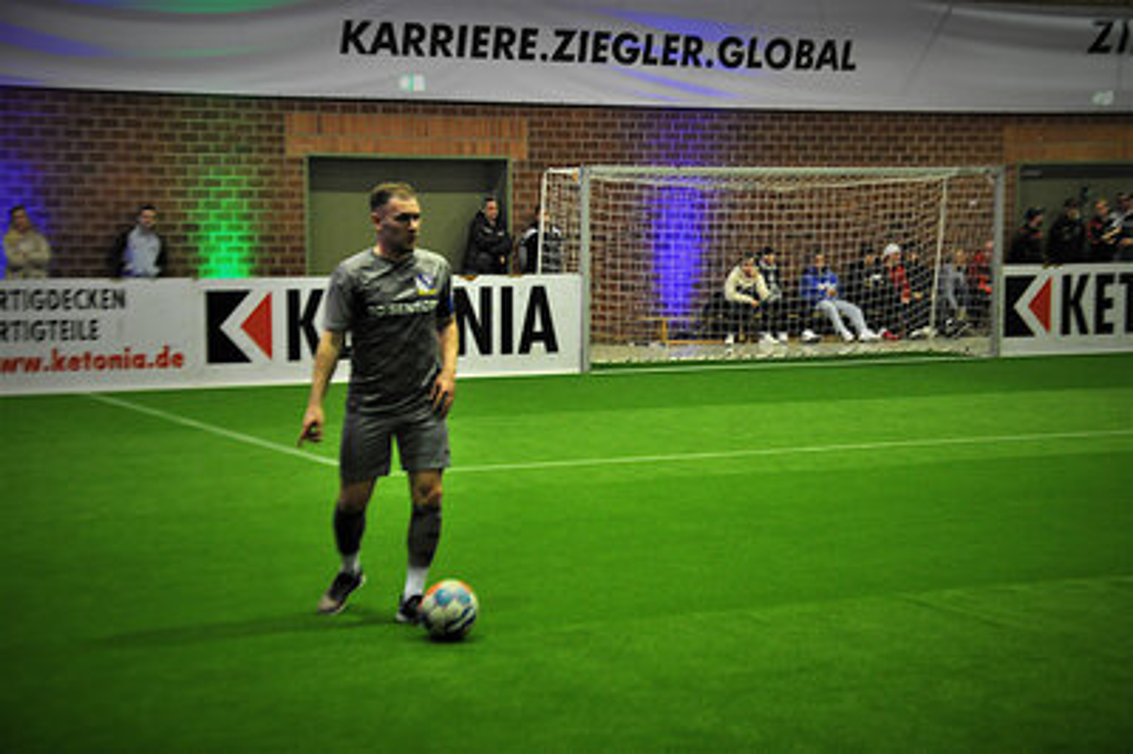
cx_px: 566
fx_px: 2264
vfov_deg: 18.9
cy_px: 377
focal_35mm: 72
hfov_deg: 28.1
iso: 1600
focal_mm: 48
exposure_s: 1/30
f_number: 4.8
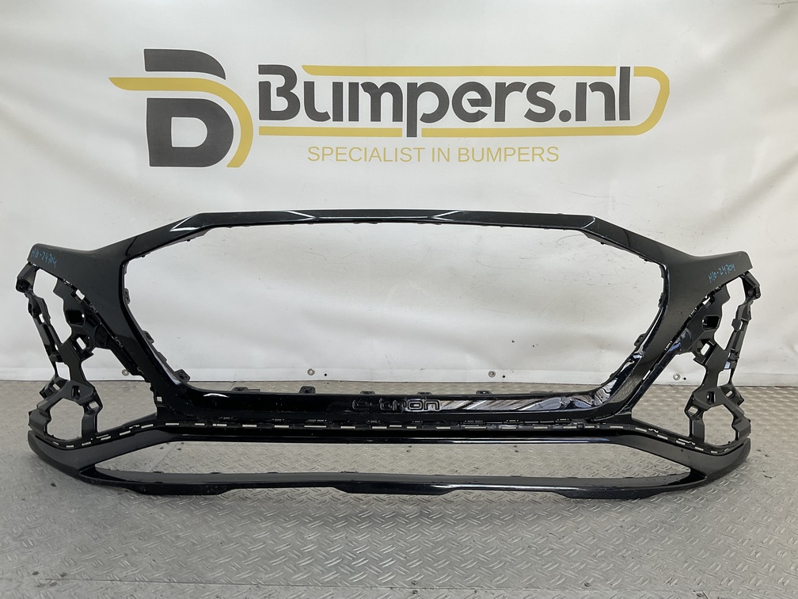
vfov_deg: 48.2
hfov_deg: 61.7
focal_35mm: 29
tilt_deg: -8.0
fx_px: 669
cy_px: 300
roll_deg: -1.9
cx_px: 399
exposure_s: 1/197
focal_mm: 3
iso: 16
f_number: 1.8
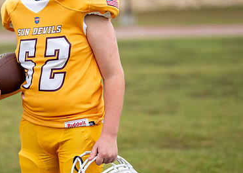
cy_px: 40
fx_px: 675
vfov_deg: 14.5
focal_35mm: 98
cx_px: 63
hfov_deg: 20.3
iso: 320
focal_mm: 50
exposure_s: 1/2000
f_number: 1.2
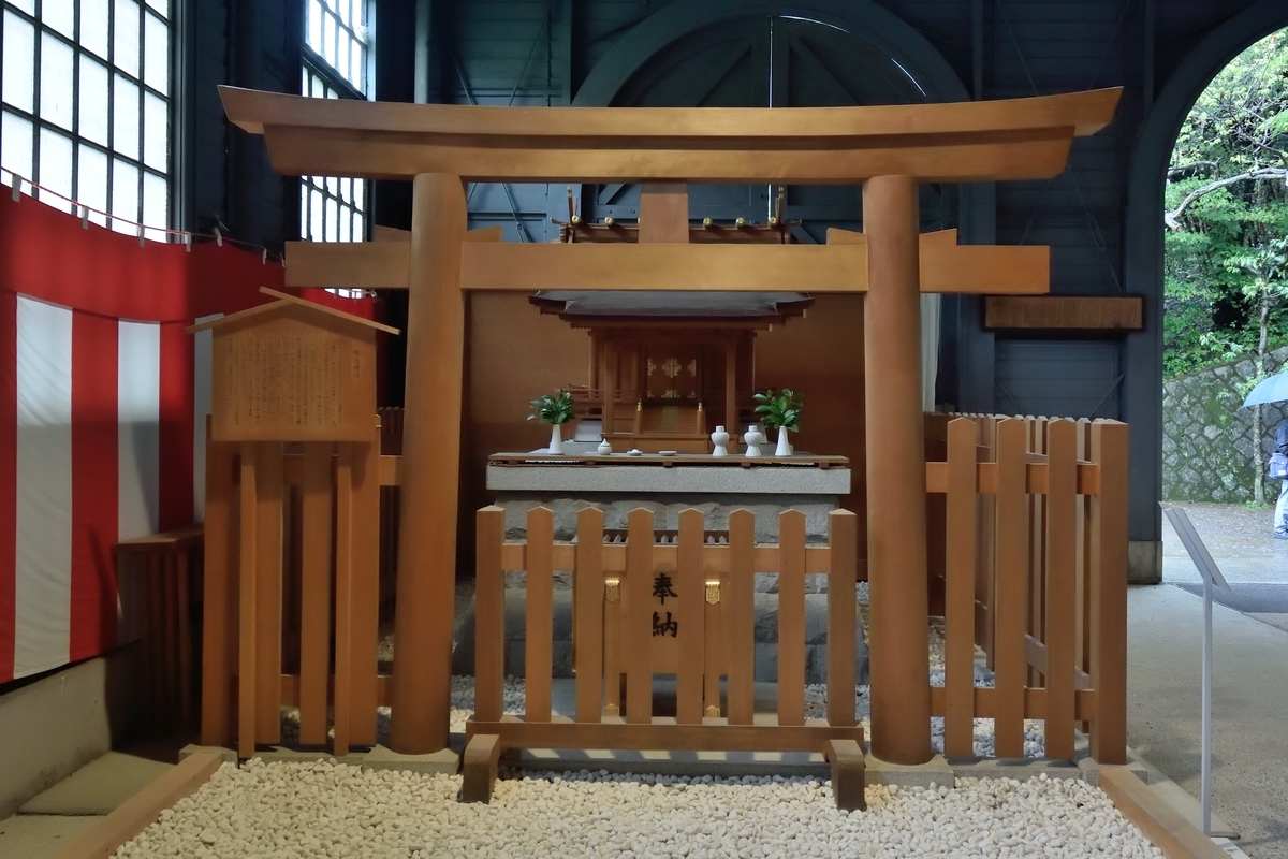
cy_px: 430
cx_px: 644
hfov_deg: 58.7
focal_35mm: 32
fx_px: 1145
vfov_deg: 41.1
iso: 800
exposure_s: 1/60
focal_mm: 12
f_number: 5
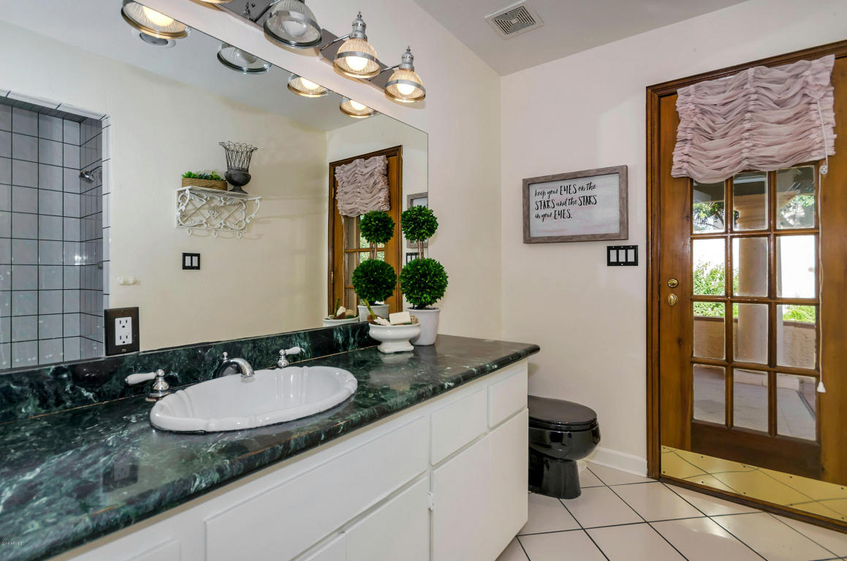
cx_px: 424
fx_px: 352
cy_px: 280
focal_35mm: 15
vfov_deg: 77.1
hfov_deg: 100.5
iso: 250
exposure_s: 1/60
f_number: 8
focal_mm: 10
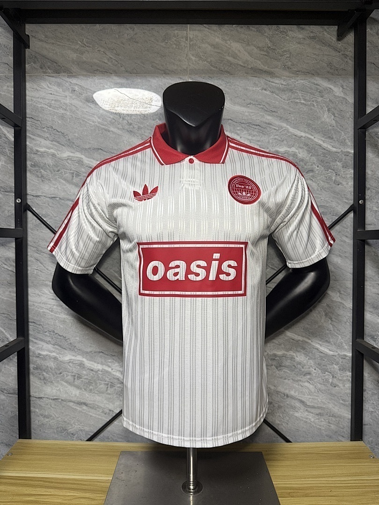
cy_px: 252
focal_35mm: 24
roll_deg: -0.7
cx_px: 190
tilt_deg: -1.3
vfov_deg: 71.6
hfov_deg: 56.8
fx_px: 350
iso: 200
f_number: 1.78
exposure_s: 1/100
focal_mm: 6.76
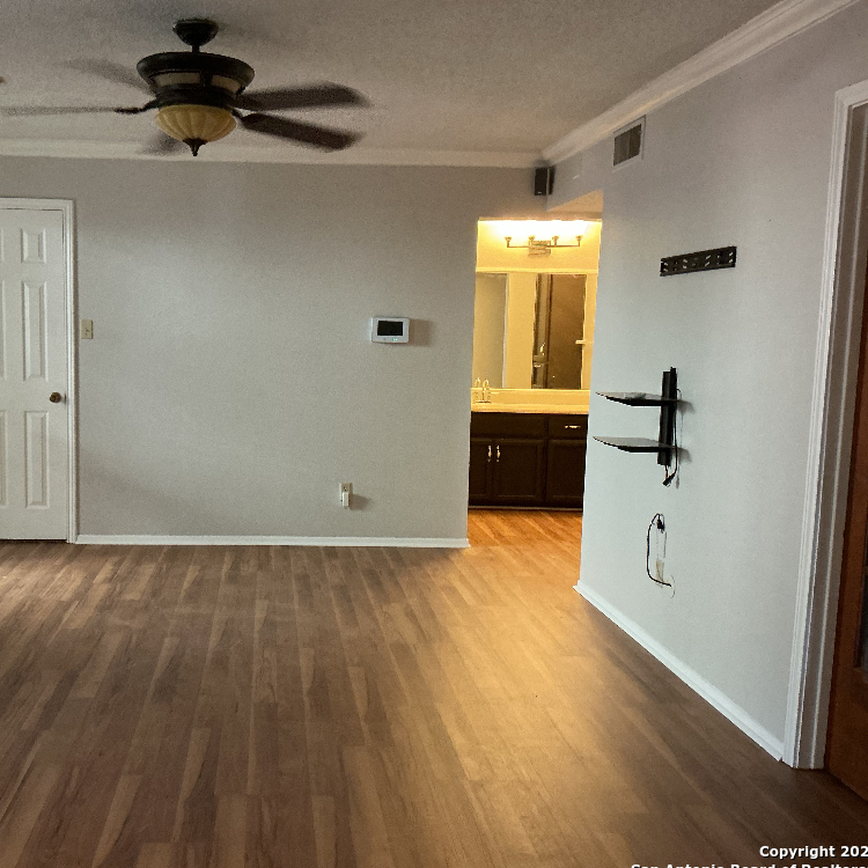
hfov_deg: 46.5
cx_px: 289
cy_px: 435
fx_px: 993
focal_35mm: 35
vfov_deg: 47.2
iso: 200
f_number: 1.8
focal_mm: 3
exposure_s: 1/40
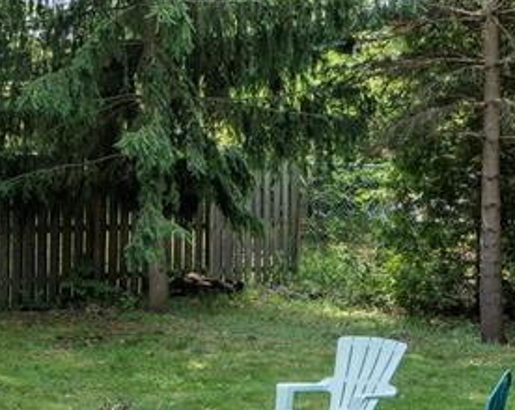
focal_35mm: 122
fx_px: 1857
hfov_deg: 15.7
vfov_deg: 12.6
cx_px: 82
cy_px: 138
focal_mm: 35
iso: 100
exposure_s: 1/15
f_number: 8
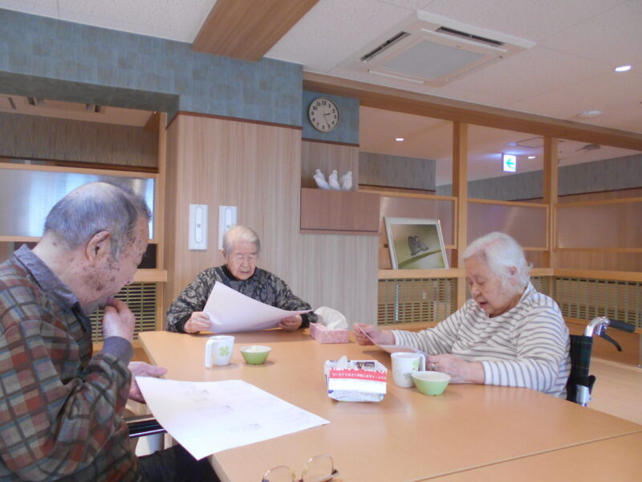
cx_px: 321
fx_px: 482
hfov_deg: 67.3
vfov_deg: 53.1
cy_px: 241
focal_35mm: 26
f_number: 3.2
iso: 280
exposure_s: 1/30
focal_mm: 4.6
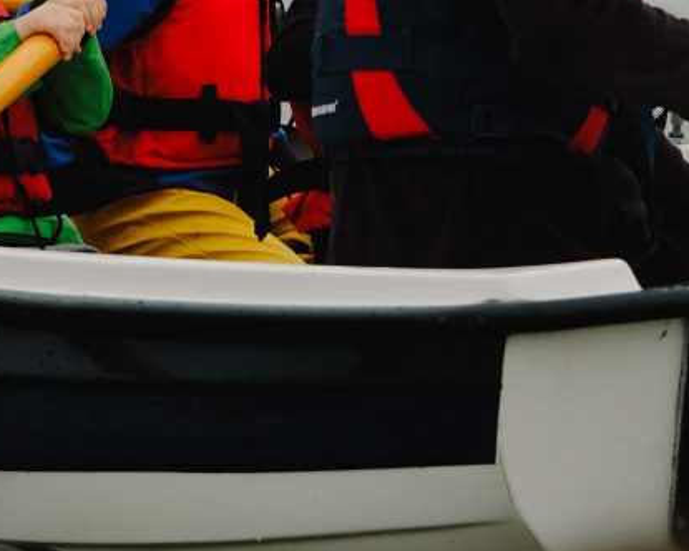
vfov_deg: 3.1
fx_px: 10298
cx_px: 349
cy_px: -280
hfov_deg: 3.8
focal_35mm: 505
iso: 640
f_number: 5
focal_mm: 124
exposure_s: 1/800
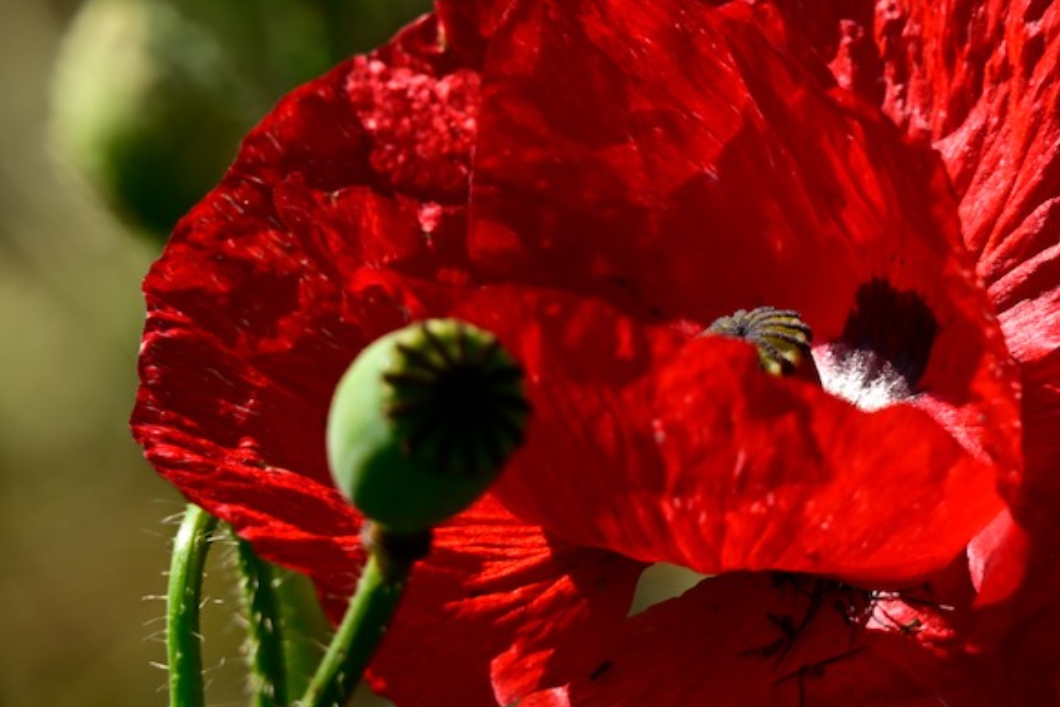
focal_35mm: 440
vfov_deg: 3.1
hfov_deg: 4.7
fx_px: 12955
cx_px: 796
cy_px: 355
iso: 100
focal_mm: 200
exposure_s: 1/160
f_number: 10
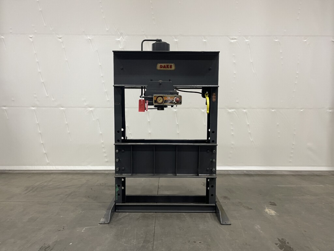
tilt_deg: -5.3
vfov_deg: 54.9
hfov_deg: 69.4
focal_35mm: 25
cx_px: 167
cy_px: 126
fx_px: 241
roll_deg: -0.3
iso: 200
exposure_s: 1/60
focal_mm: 5.1
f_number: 1.6
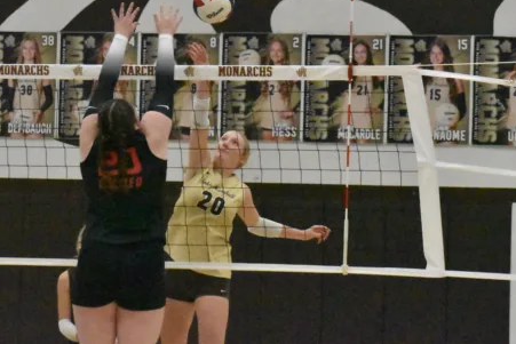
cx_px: 191
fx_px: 3395
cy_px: 59
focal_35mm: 237
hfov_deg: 8.7
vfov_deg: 5.8
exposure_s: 1/2000
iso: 25600
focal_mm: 95
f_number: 8
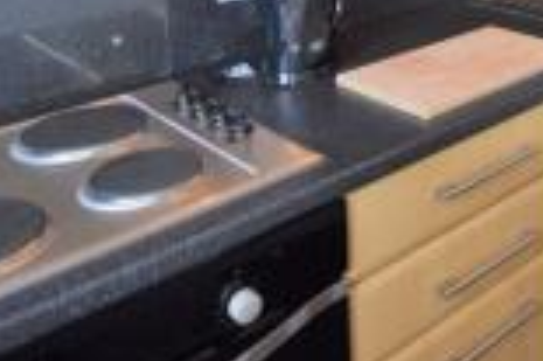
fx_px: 693
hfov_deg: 38.7
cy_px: -135
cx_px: 522
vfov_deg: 24.6
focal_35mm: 46
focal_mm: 10
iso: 800
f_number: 5
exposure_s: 1/100
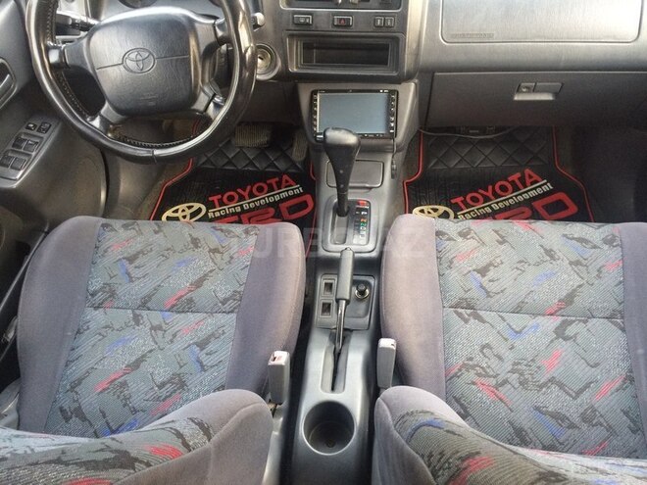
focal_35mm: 29
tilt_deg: -49.0
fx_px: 542
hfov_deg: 61.7
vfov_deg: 48.2
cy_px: 242
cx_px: 324
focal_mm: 4.15
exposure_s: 1/33
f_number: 2.2
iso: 80
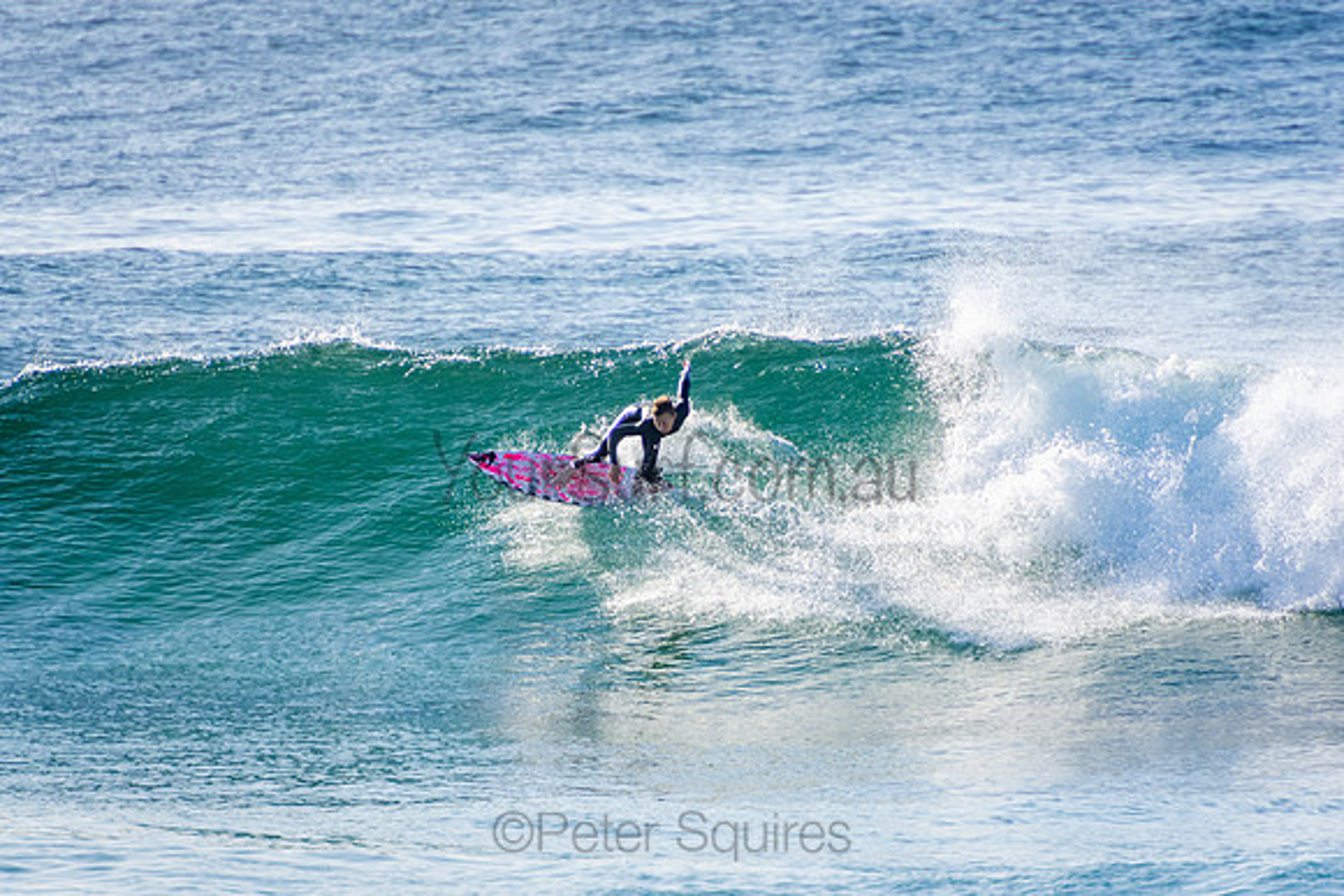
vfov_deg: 2.3
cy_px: 448
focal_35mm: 600
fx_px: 22404
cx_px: 672
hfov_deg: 3.4
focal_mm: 400
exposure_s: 1/2000
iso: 320
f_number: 5.6
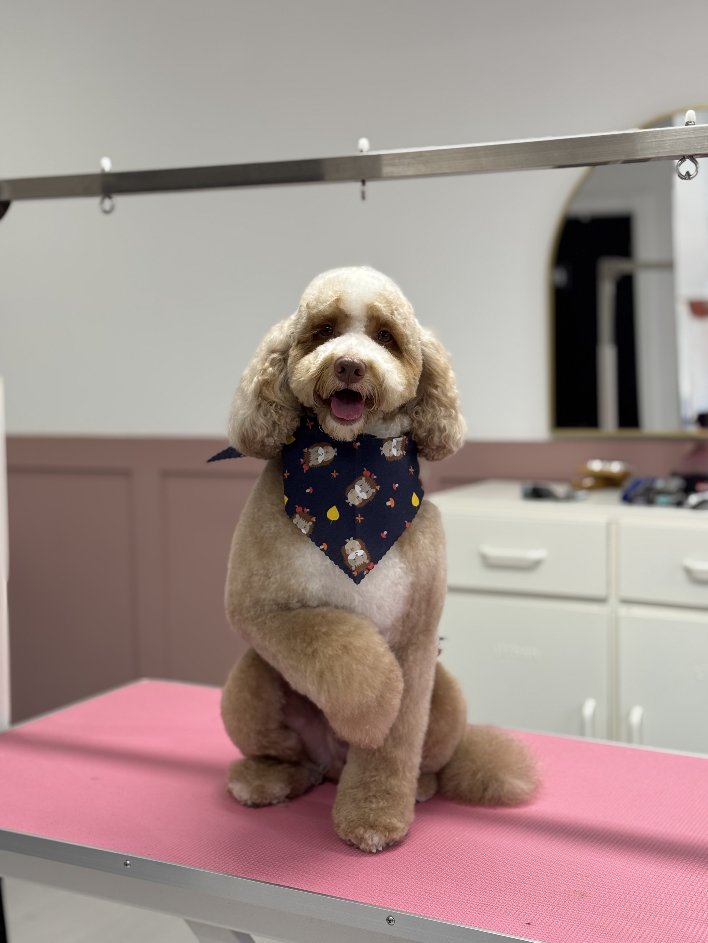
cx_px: 354
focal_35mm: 48
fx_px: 1309
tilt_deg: -3.8
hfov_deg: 30.3
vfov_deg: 39.7
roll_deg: +0.9
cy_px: 472
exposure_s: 1/100
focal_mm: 6.76
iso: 80
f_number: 1.78
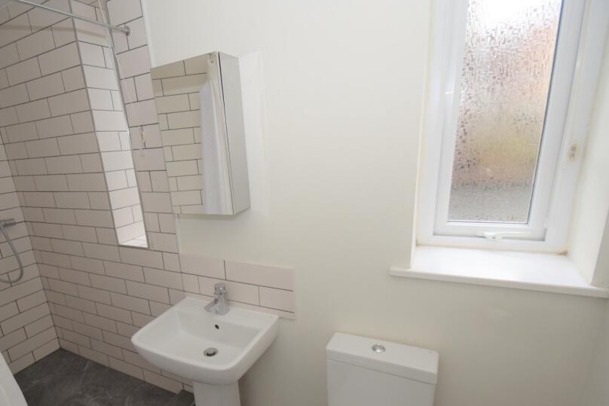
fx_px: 321
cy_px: 232
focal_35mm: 19
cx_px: 247
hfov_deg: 85.9
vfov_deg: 64.3
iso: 800
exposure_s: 1/60
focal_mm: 10
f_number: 3.5
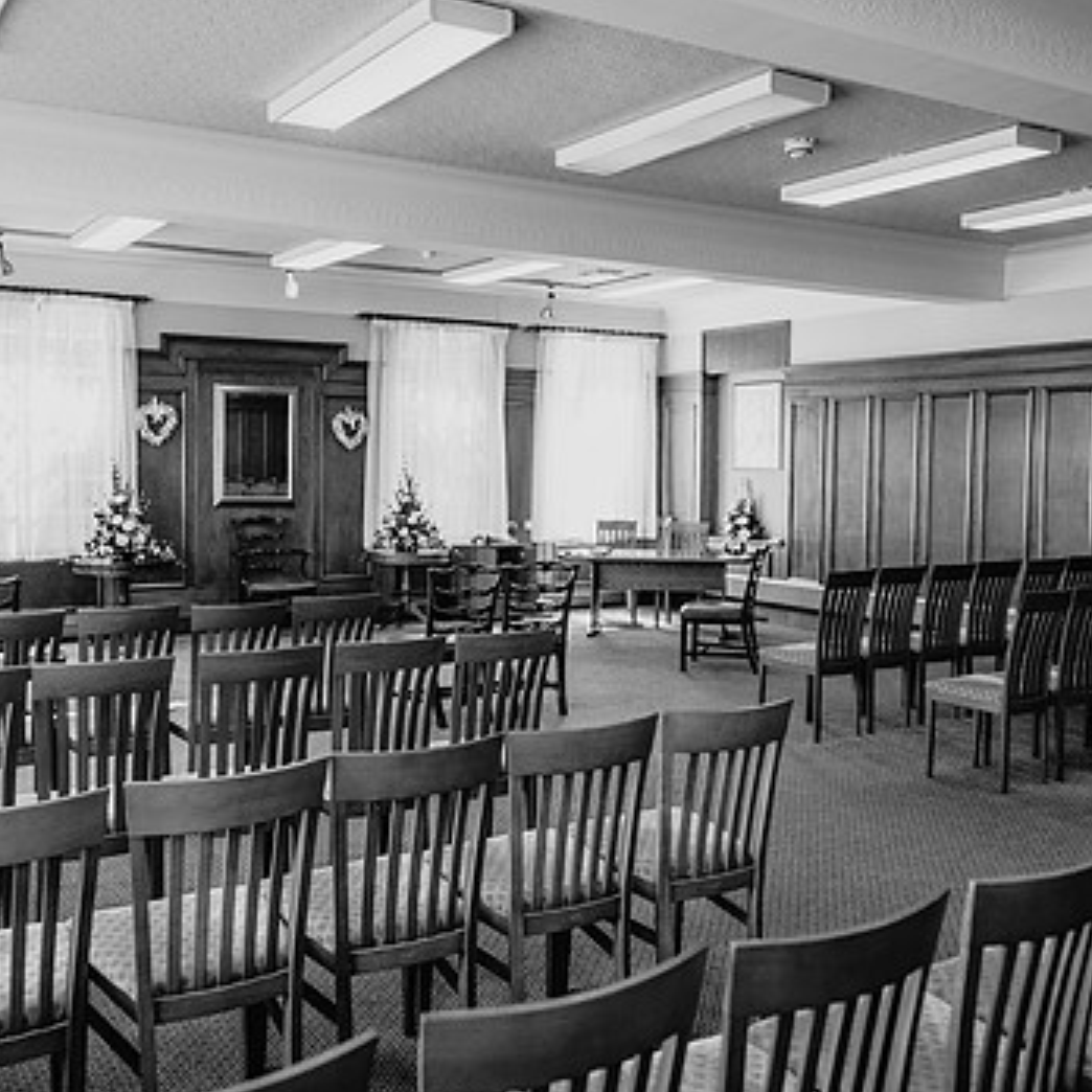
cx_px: 499
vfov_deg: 48.4
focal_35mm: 34
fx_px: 1213
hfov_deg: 48.4
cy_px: 507
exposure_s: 1/200
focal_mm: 24
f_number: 2.8
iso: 450
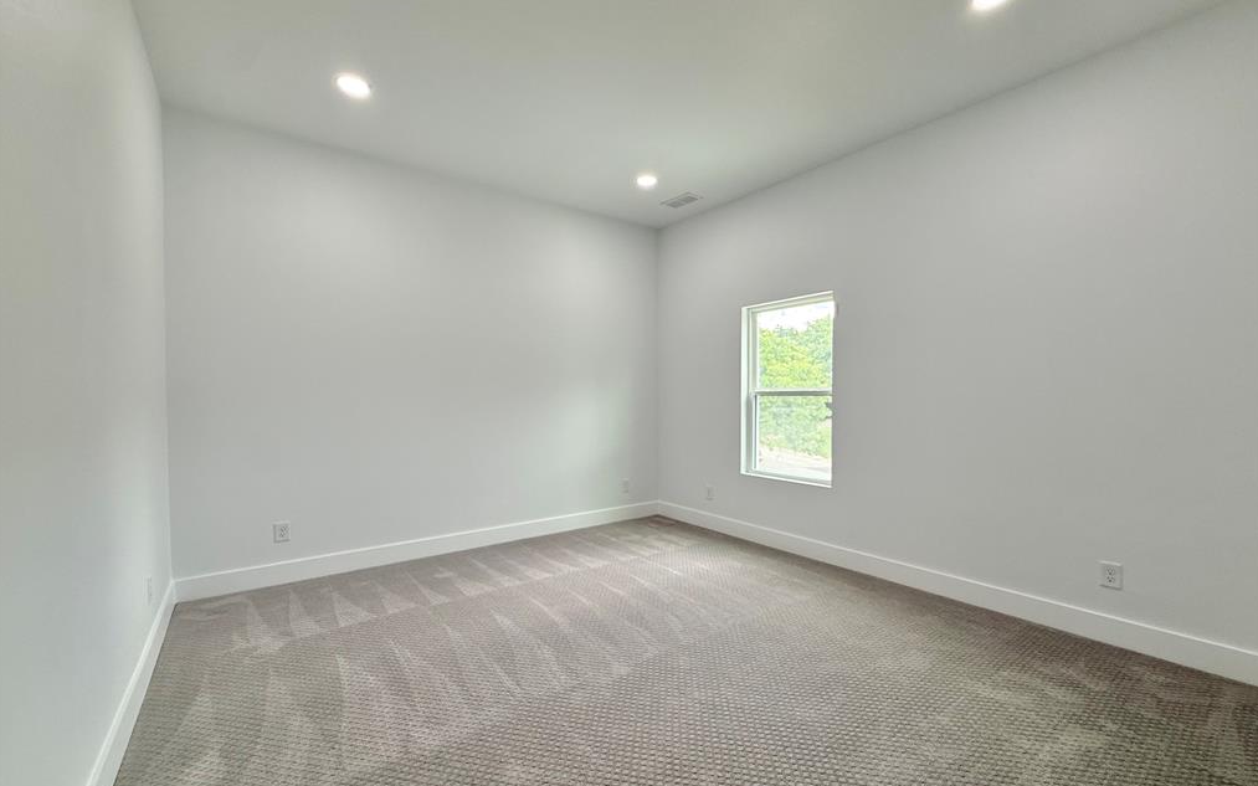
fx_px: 514
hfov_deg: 101.5
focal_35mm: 15
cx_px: 628
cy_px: 407
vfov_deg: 74.8
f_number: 2.2
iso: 100
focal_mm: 2.22
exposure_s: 1/120
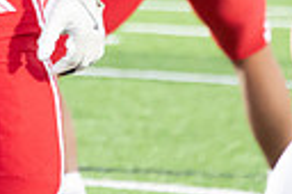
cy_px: -152
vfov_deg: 1.4
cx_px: -39
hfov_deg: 2.2
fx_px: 7704
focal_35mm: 951
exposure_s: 1/250
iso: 8000
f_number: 5.6
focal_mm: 210
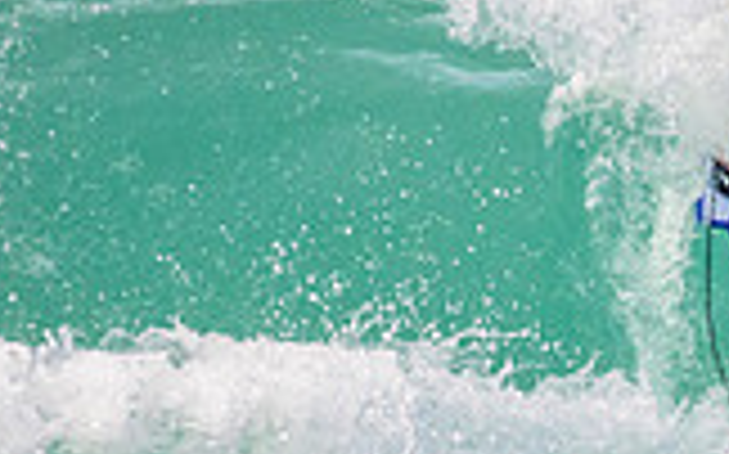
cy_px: 281
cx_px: 1202
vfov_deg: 0.4
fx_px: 57914
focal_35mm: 2917
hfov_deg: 0.7
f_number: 11
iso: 2800
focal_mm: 800
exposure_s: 1/2000
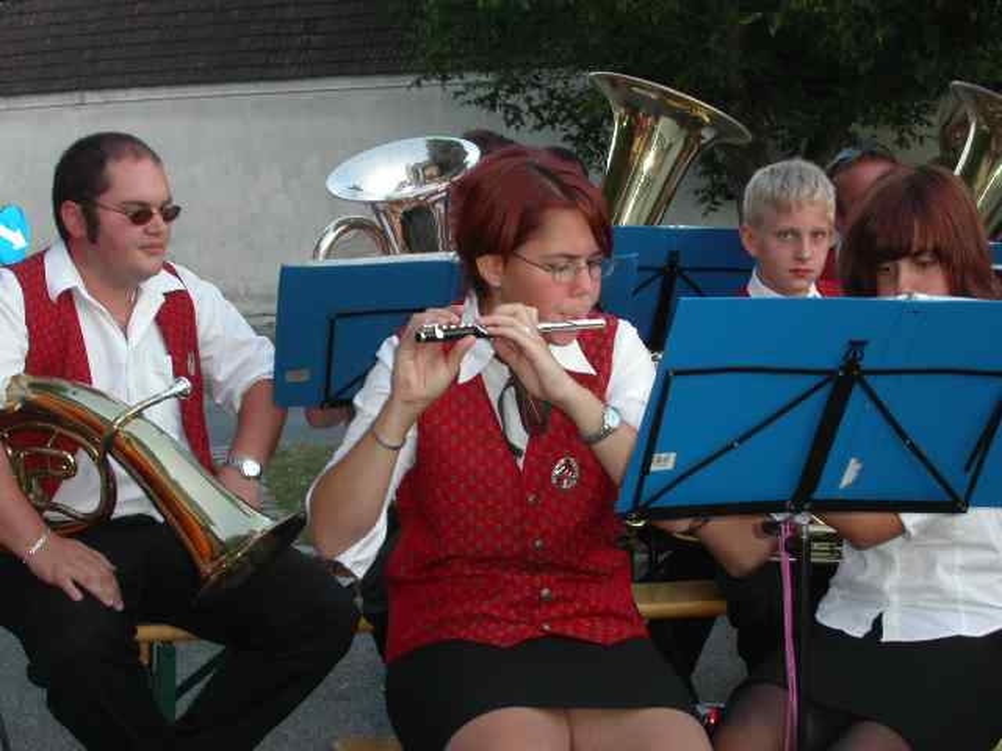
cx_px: 501
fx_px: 2171
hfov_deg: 26.0
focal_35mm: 75
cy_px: 376
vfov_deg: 19.6
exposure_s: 1/60
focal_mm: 15.4
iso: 105
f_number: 4
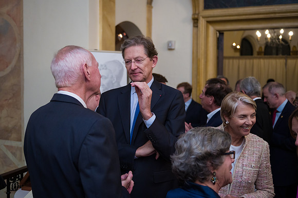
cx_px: 145
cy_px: 97
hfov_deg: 48.8
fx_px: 329
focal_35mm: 40
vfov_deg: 33.6
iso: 1600
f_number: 3.2
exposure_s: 1/200
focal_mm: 38
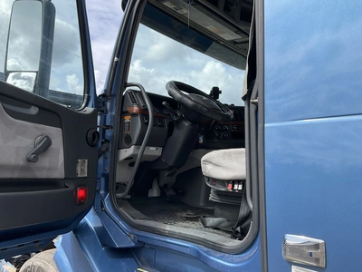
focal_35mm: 29
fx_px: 303
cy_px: 136
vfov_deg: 48.2
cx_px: 181
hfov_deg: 61.7
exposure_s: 1/1098
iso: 25
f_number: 1.8
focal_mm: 3
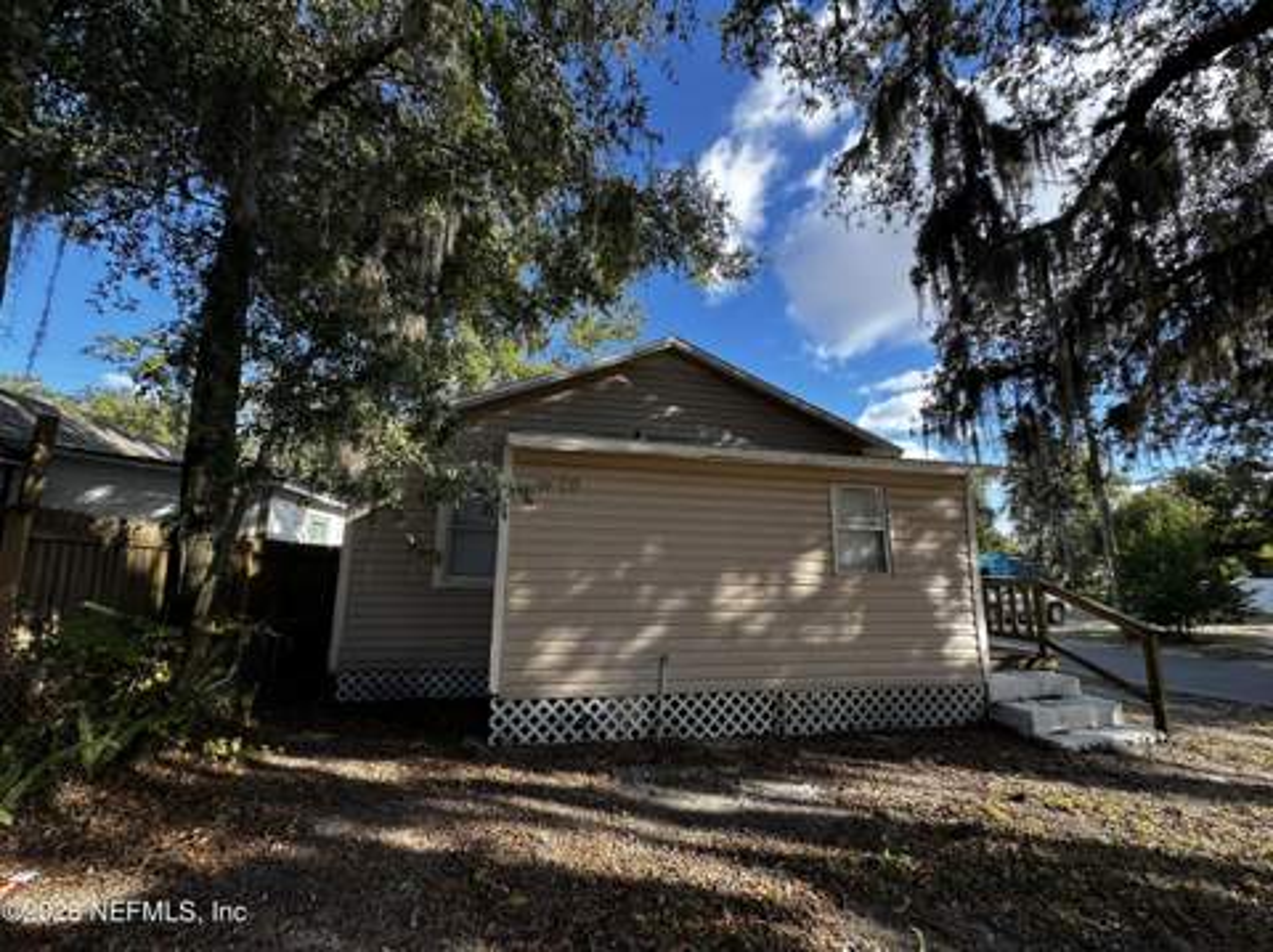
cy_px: 476
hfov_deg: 102.1
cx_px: 636
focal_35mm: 14
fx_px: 514
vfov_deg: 85.6
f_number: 2.2
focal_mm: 2.22
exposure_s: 1/347
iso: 40
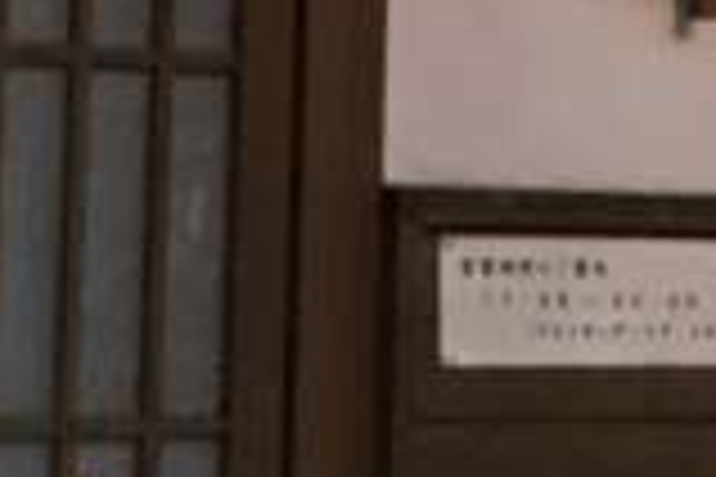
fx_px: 3858
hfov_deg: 10.5
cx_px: 680
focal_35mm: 194
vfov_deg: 6.9
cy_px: -333
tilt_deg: +8.8
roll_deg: +0.1
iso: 250
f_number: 2.2
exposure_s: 1/15
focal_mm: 4.15
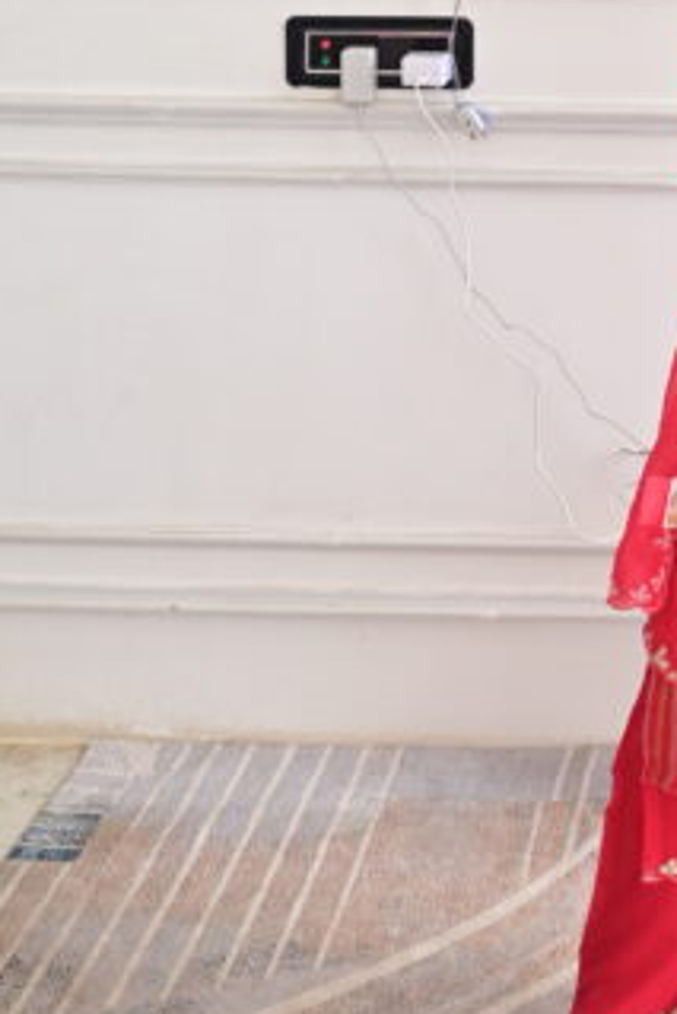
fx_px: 2266
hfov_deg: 16.5
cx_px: 747
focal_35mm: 80
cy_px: -59
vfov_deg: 23.8
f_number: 6.3
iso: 640
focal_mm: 28.5
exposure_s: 1/200
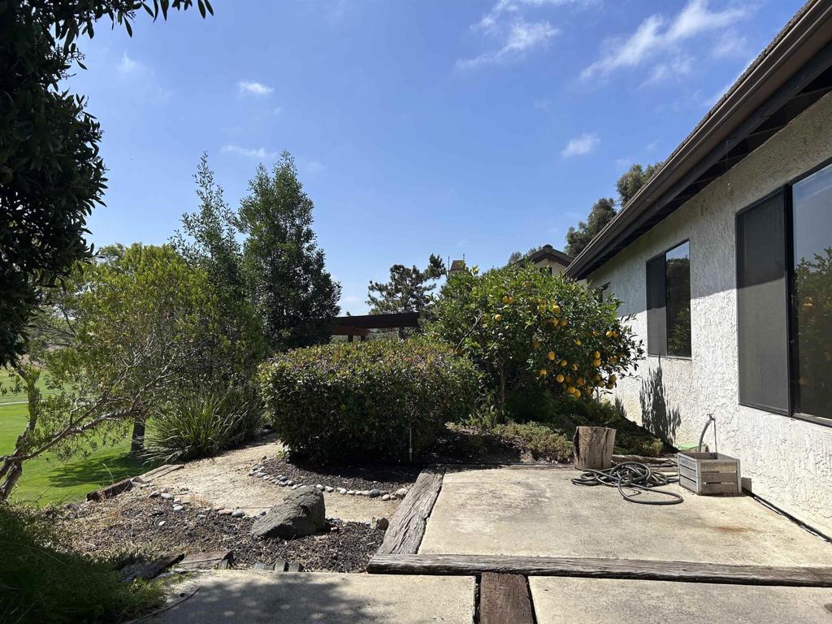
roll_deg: +0.0
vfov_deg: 53.1
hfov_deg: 67.3
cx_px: 416
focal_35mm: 26
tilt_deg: +1.9
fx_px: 625
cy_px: 312
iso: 50
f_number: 1.5
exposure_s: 1/4831
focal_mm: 5.7
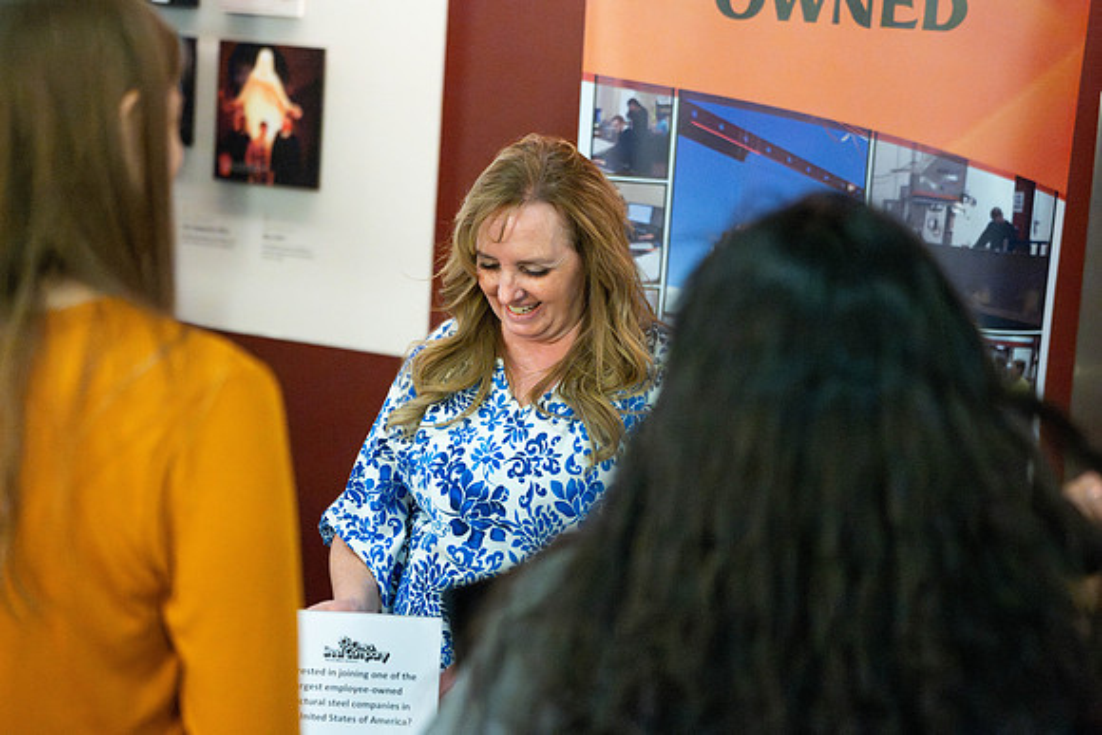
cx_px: 551
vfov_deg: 19.5
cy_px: 368
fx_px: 2143
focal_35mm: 70
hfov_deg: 28.8
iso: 12800
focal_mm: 70
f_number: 2.8
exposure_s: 1/800
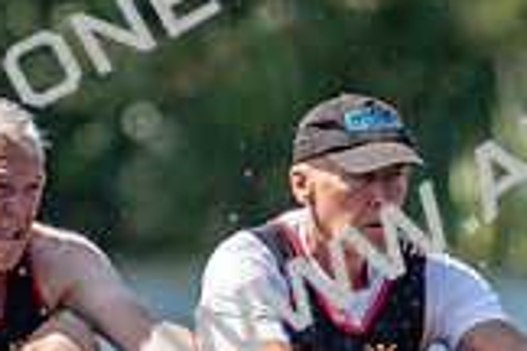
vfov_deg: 0.7
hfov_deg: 1.1
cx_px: 560
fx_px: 28090
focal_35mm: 1919
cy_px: 388
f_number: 6.3
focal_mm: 535
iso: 500
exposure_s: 1/2000
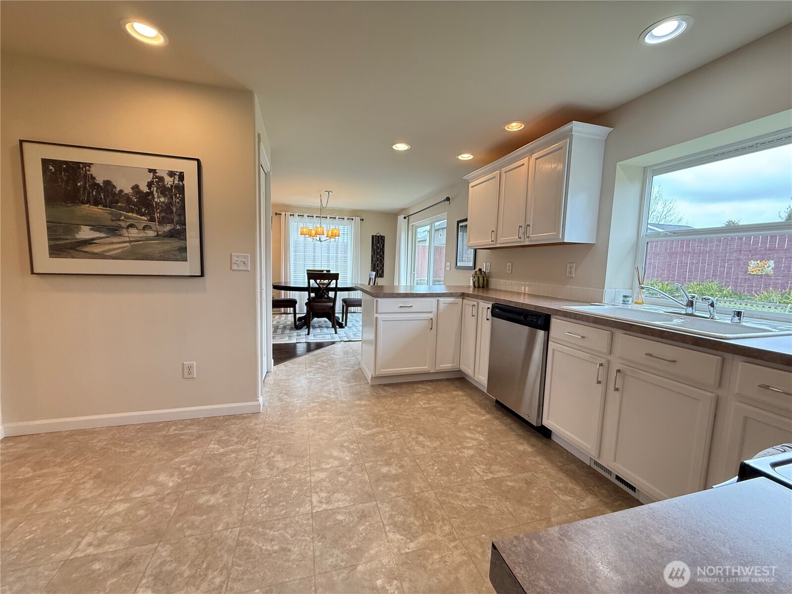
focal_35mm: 14
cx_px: 396
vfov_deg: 85.7
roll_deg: -1.5
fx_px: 320
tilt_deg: -5.1
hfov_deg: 102.1
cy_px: 297
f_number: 2.2
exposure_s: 1/120
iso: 250
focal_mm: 2.22
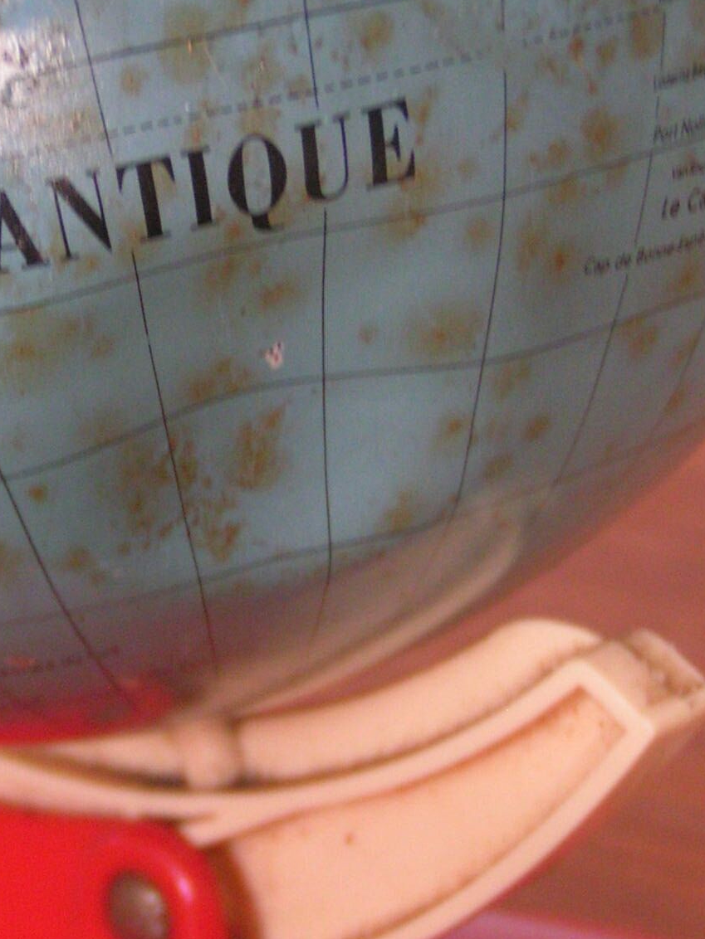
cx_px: 176
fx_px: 3096
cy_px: 438
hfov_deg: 13.0
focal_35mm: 114
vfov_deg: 17.3
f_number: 3.2
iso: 200
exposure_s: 1/25
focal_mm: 9.7
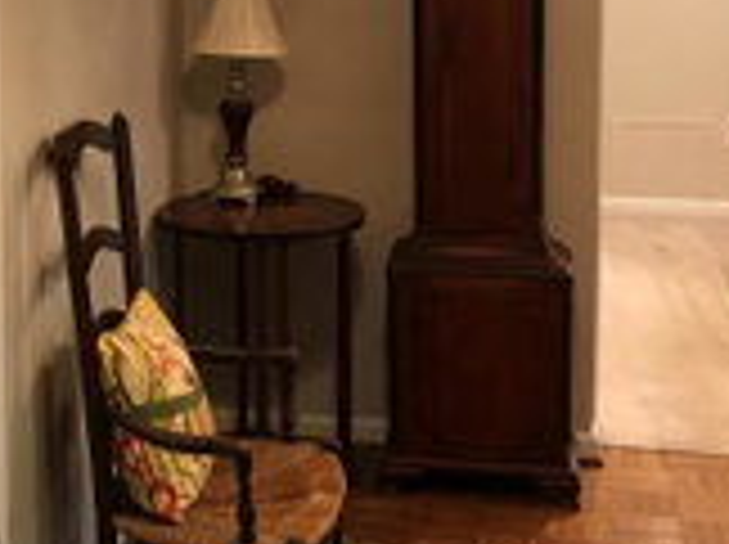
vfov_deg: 19.5
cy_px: 72
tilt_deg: -6.9
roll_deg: +1.4
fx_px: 1556
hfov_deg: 26.0
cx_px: 169
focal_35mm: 74
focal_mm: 3.99
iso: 40
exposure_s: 1/20
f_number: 1.8
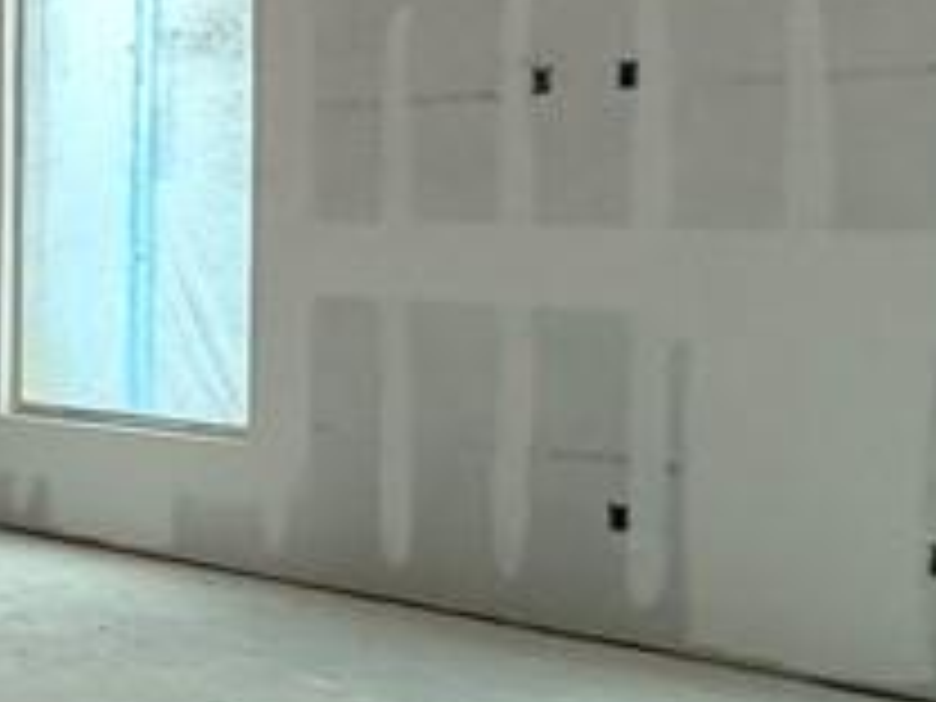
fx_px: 1866
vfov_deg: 21.3
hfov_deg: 19.0
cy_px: 266
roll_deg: +1.2
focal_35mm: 69
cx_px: -873
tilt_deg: -0.9
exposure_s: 1/110
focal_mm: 2.22
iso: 320
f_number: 2.2
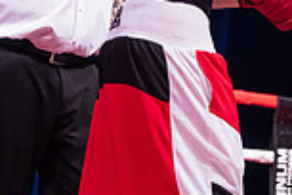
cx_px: 353
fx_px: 1533
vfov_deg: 7.2
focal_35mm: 189
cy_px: -66
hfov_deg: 10.7
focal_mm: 50
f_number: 2.8
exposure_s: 1/800
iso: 4000
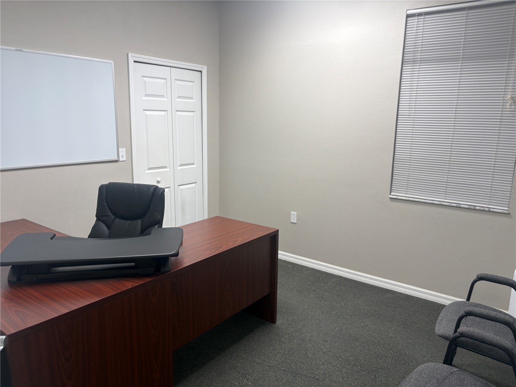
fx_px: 388
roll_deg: -0.9
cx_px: 258
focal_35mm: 26
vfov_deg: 53.1
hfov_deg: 67.3
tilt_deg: -11.9
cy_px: 194
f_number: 1.6
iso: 64
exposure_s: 1/120
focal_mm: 5.96
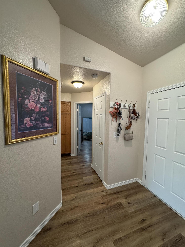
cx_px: 92
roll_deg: -0.6
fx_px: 100
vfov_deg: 102.1
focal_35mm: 14
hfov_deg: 85.7
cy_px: 124
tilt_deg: -4.7
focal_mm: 2.22
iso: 320
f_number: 2.2
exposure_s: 1/60
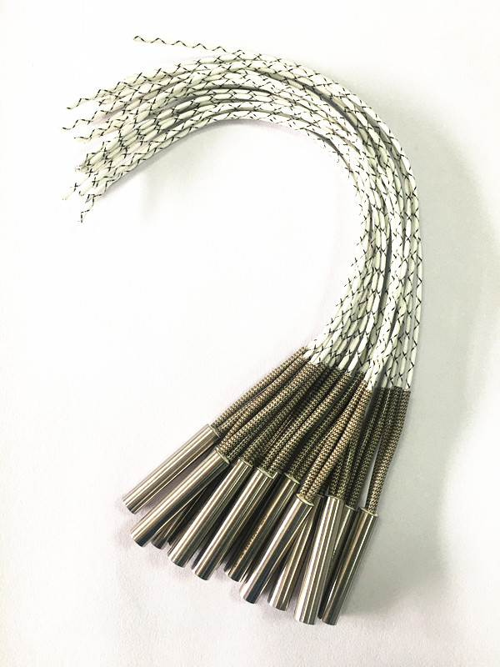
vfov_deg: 61.7
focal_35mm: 29
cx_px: 250
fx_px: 559
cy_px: 334
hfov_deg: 48.2
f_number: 2.2
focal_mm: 4.15
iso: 25
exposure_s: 1/33
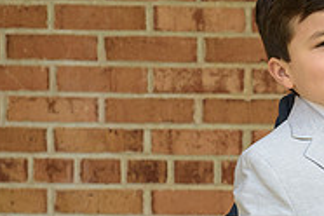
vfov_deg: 6.0
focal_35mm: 230
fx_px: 2070
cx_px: 501
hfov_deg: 8.7
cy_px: 132
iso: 250
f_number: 4
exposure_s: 1/320
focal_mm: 58
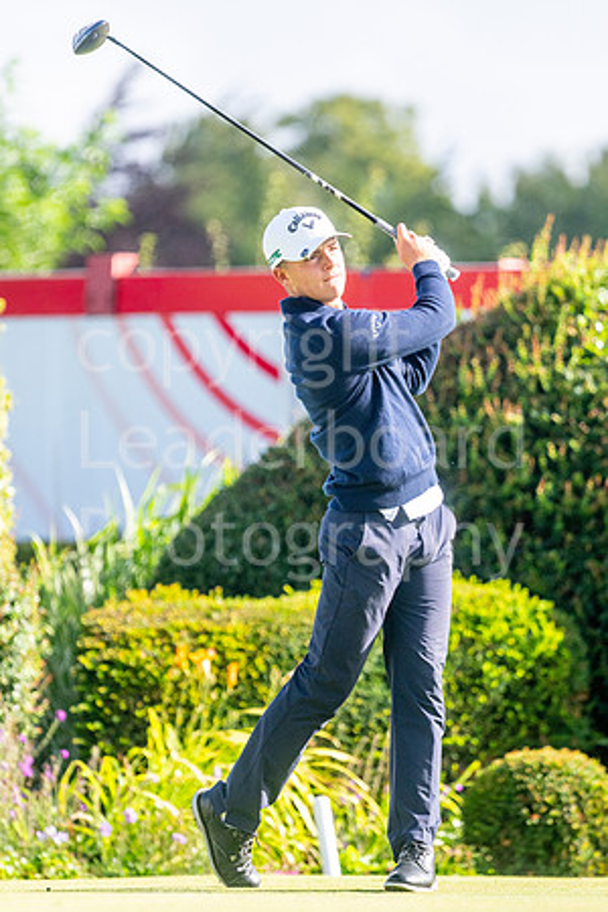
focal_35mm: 450
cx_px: 304
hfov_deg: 3.1
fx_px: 11399
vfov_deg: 4.6
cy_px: 456
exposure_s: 1/2000
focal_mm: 300
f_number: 4
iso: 320
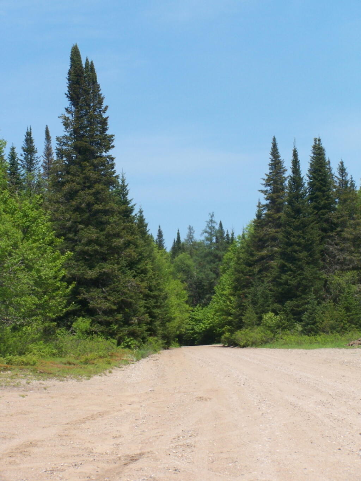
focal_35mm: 105
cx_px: 180
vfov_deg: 18.7
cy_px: 240
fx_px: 1460
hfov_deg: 14.1
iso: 80
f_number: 4.5
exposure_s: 1/640
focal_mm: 17.5
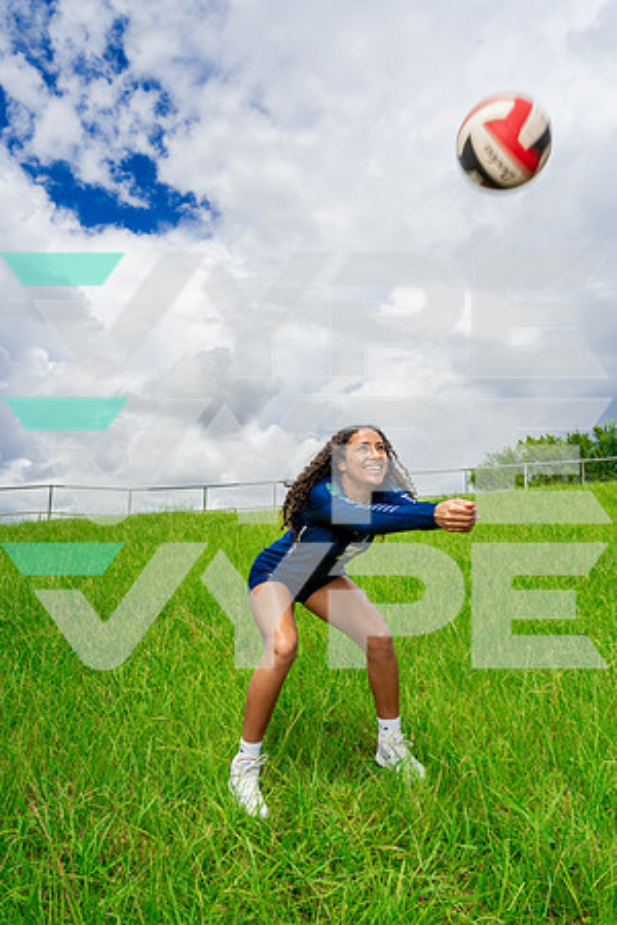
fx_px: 771
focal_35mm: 30
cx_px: 308
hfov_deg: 43.6
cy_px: 462
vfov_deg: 61.9
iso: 250
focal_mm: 30
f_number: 13
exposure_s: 1/250
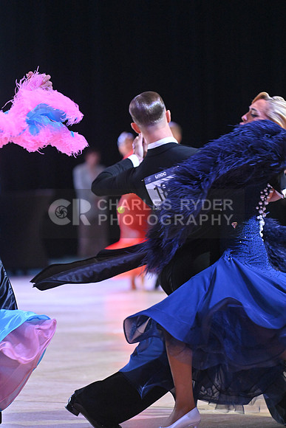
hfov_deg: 6.9
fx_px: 2382
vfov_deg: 10.3
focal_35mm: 200
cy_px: 214
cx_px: 143
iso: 4000
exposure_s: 1/400
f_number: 4
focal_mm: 200
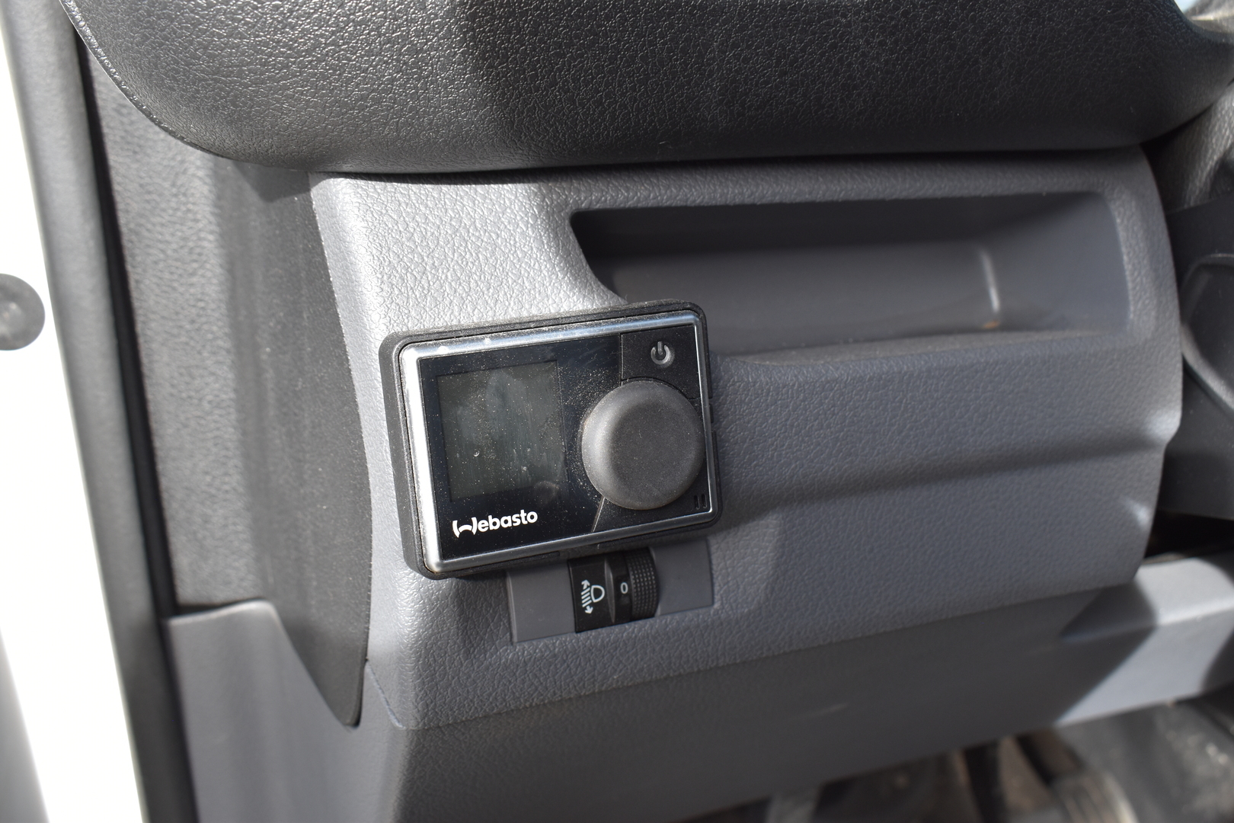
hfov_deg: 53.1
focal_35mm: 36
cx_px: 617
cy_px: 412
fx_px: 1234
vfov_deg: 36.9
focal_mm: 24
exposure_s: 1/250
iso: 400
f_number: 8
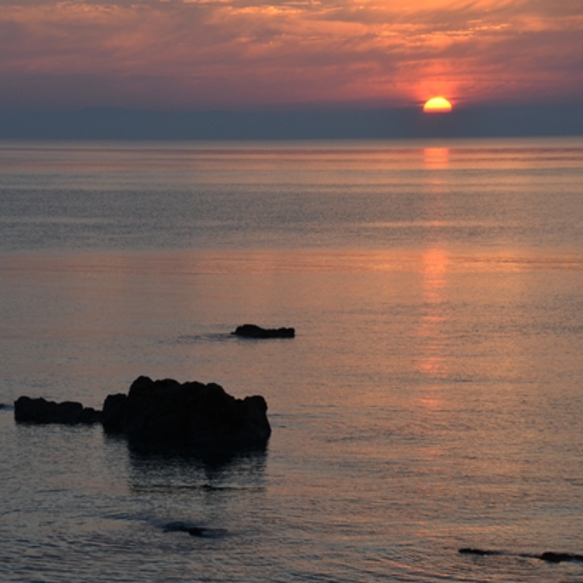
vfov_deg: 12.5
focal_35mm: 140
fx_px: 2668
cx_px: 161
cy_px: 290
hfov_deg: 12.4
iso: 200
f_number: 7.1
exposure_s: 1/200
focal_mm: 70
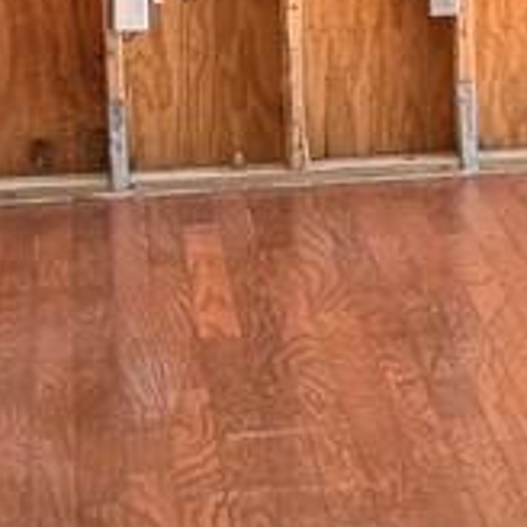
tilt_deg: -5.7
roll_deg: +0.4
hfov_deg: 8.1
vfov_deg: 8.4
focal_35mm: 207
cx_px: 993
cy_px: -74
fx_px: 3565
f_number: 1.78
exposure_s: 1/100
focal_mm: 6.76
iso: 200
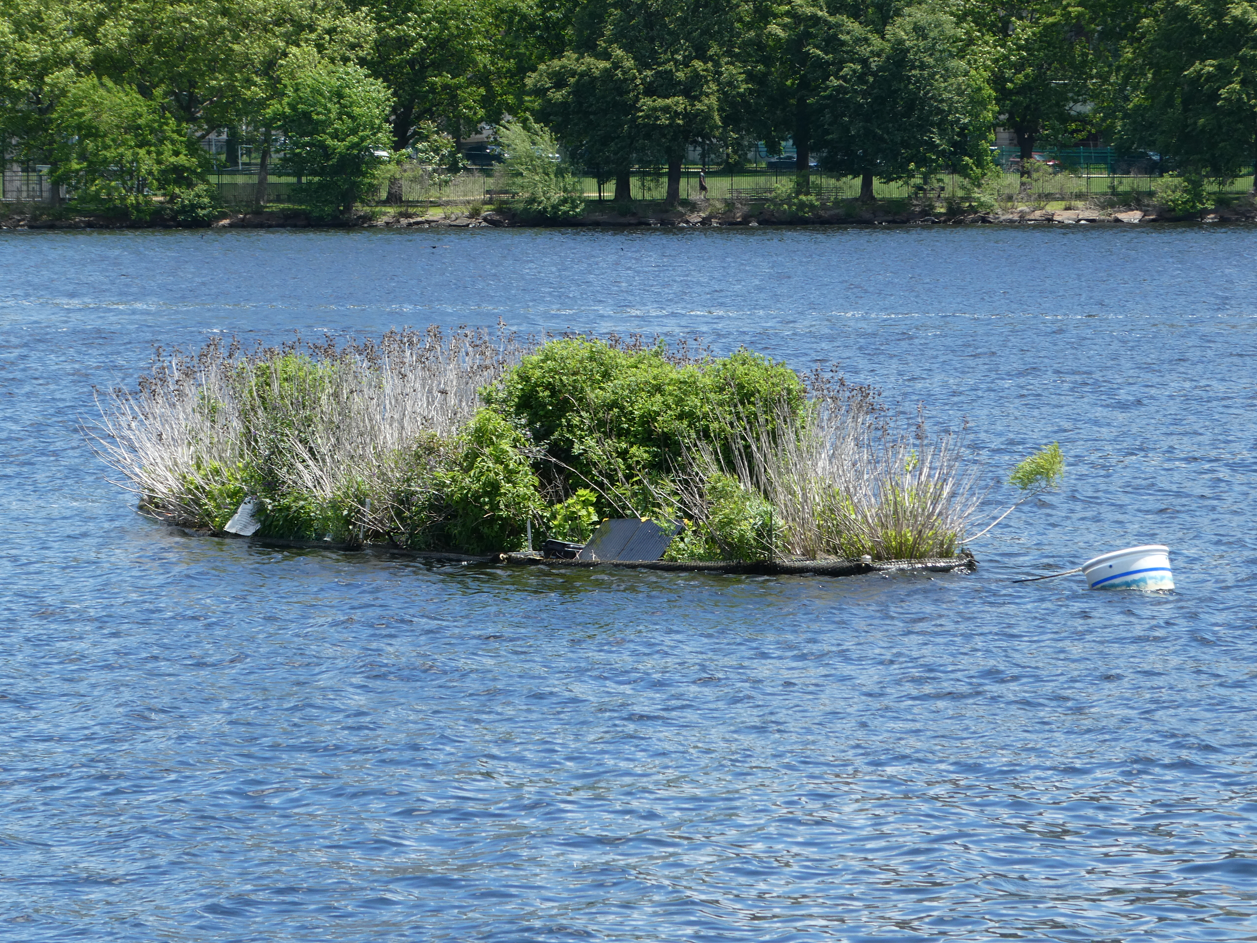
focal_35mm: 204
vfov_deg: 7.3
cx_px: 623
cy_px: 474
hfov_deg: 9.7
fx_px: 7408
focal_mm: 35.8
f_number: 5.6
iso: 80
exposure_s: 1/200
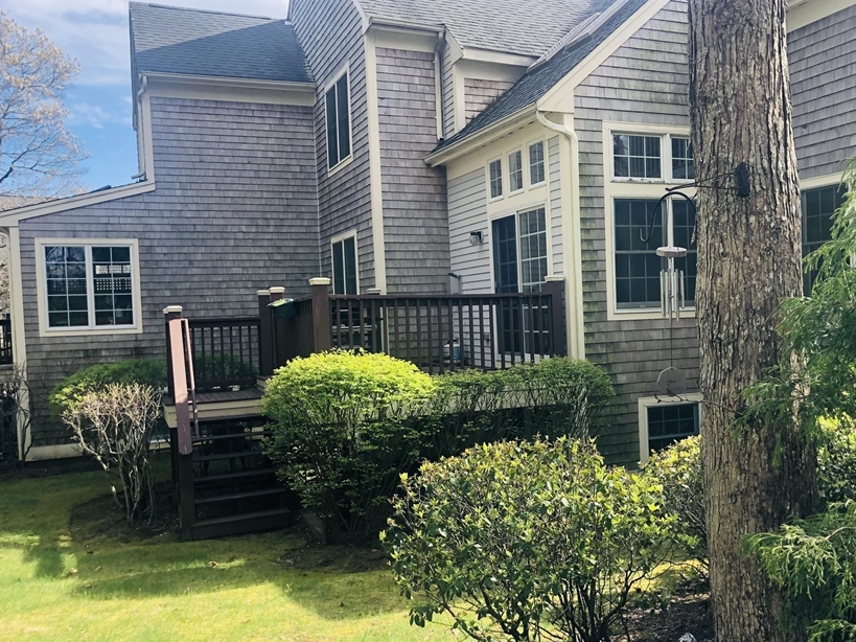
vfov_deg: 40.7
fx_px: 865
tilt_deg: -2.2
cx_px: 532
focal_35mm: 35
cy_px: 347
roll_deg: +2.5
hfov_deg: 52.1
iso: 20
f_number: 1.8
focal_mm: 3.99
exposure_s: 1/471
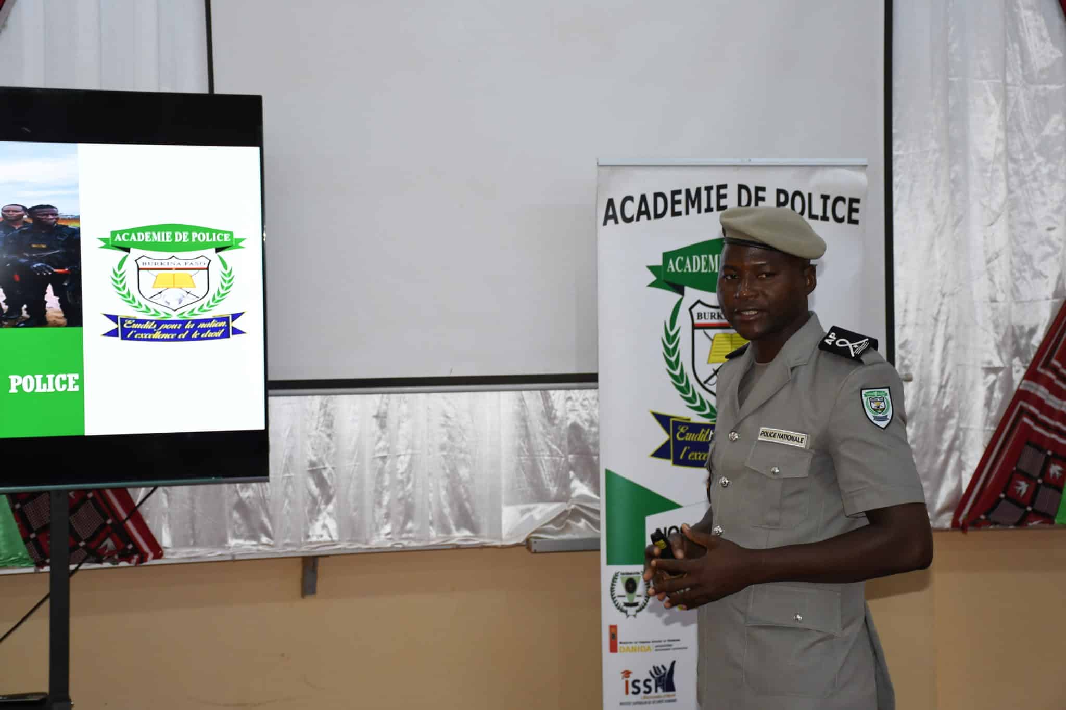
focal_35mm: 67
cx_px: 533
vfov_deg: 20.3
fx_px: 1984
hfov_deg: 30.1
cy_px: 355
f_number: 4.8
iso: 800
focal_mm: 45
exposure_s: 1/80
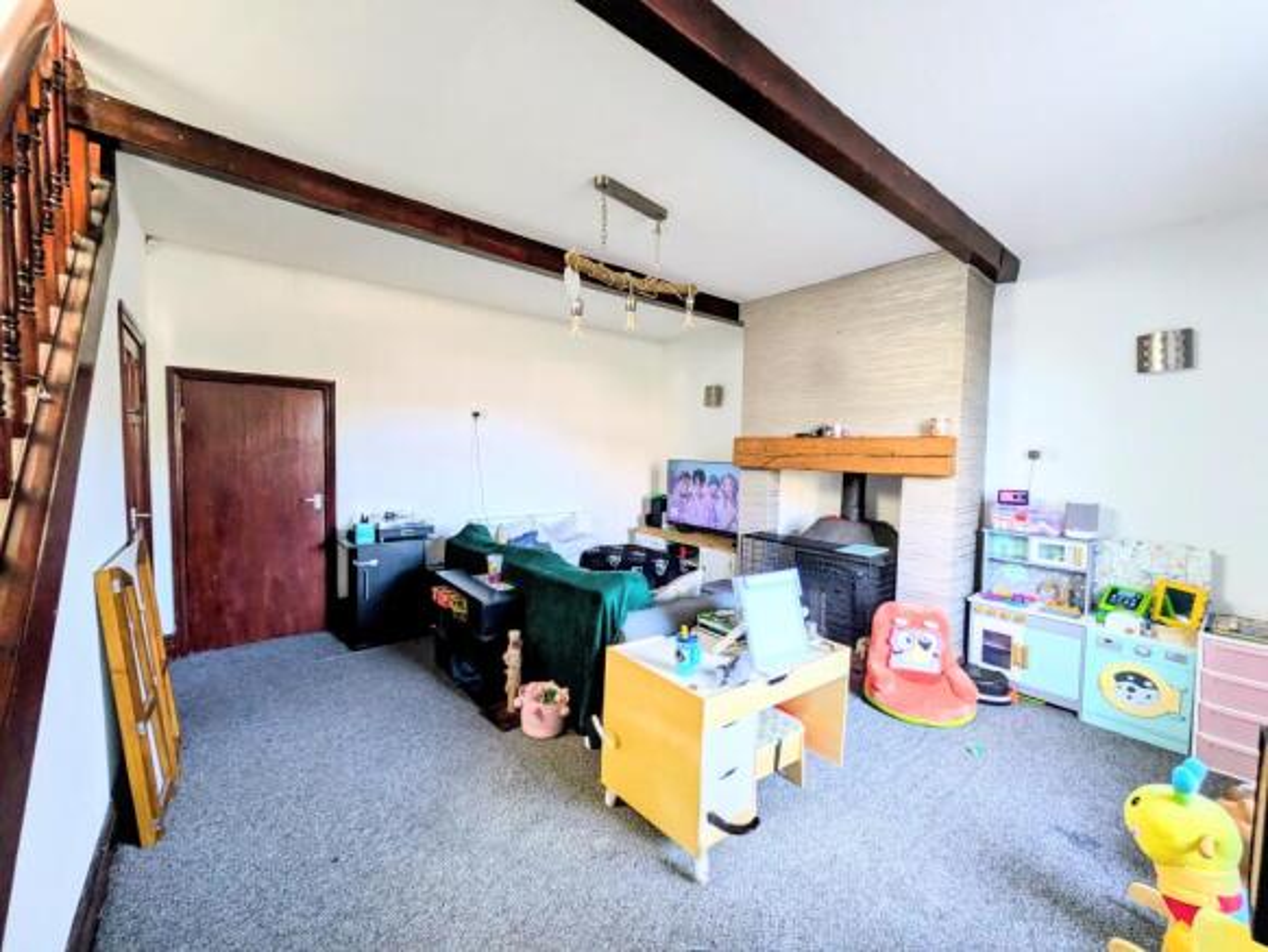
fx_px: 513
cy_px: 476
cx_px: 634
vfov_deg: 85.7
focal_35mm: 14
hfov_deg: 102.0
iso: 140
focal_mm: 1.83
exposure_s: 1/50
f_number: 2.2
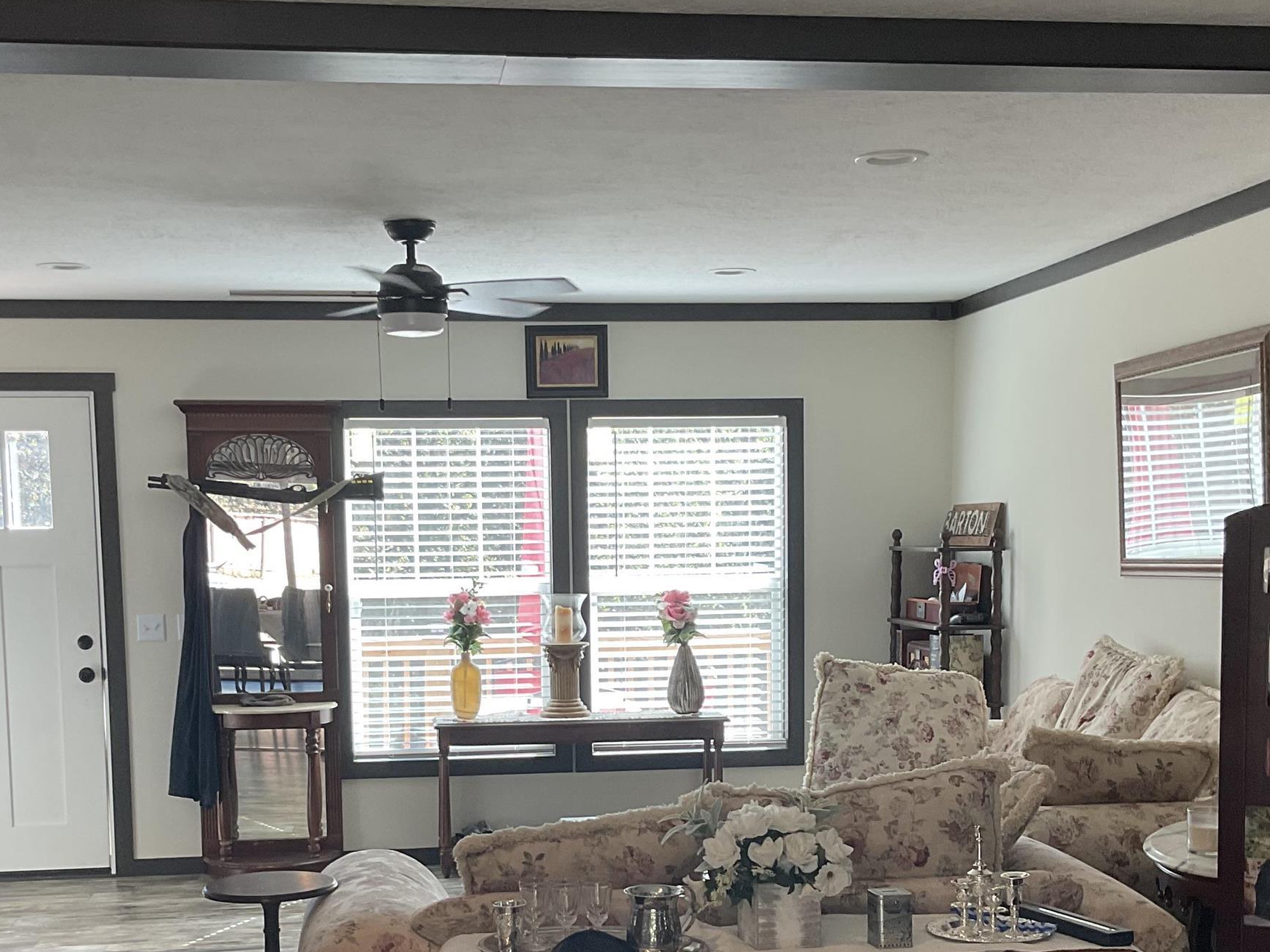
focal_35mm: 51
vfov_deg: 28.1
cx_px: 630
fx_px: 1871
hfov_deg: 37.5
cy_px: 719
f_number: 1.8
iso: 50
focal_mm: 3
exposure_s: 1/120
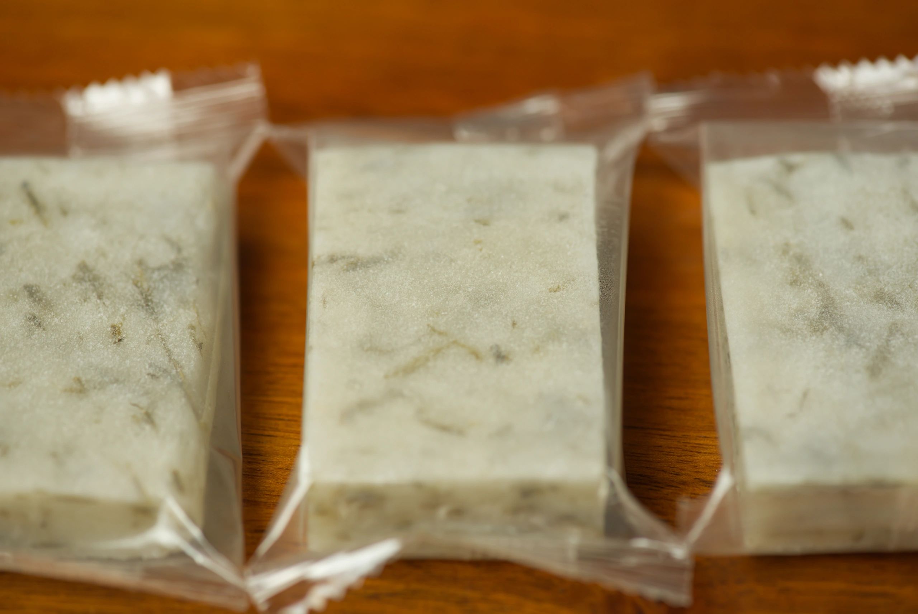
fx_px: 2679
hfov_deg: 19.4
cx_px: 459
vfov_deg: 13.1
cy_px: 307
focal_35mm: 105
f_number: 8
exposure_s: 1/125
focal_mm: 105
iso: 400
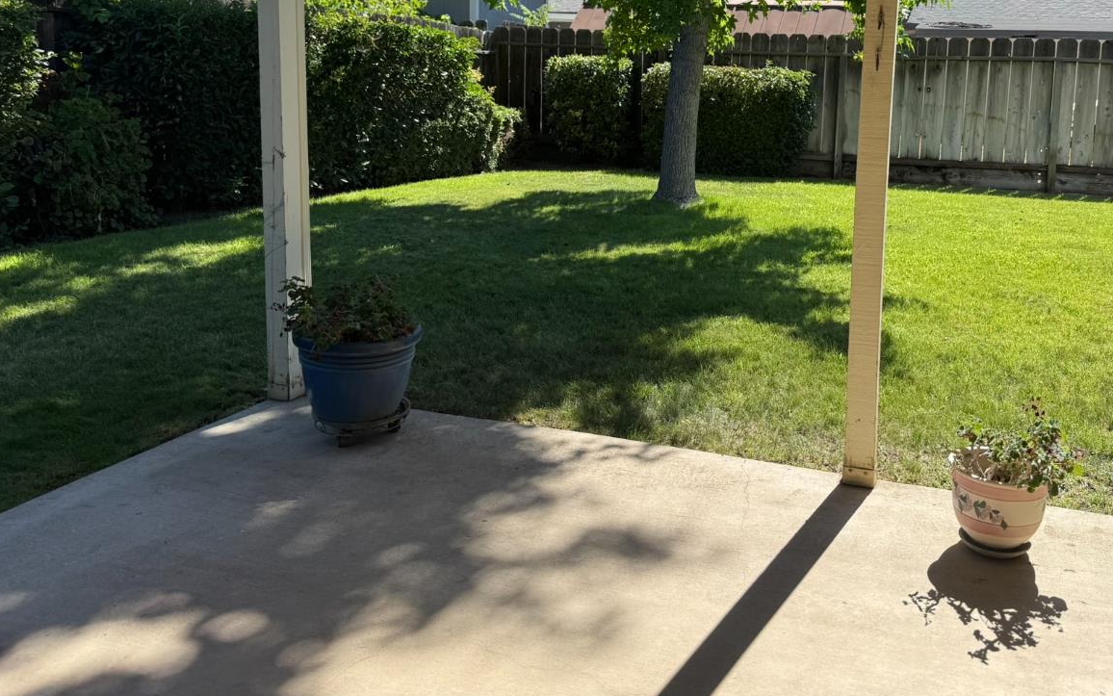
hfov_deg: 57.4
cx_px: 693
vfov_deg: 37.7
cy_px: 201
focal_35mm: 33
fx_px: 1001
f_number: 1.78
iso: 80
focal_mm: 6.76
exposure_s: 1/2110
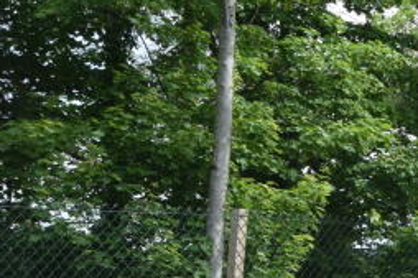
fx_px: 1404
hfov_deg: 15.2
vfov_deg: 11.3
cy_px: 67
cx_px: 693
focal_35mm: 121
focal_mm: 20
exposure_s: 1/250
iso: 250
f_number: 8
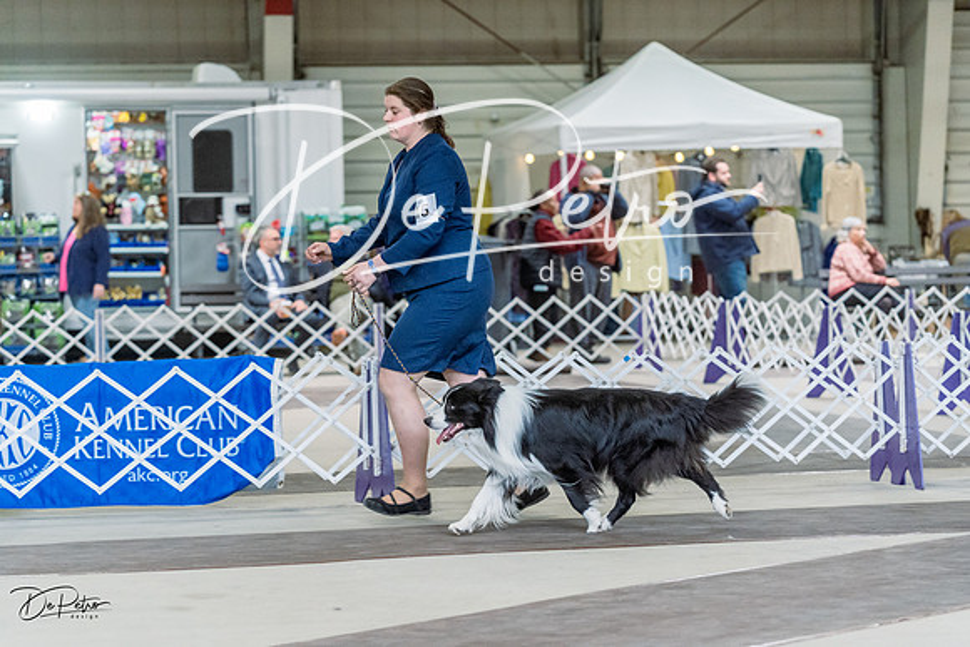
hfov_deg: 18.4
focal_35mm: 111
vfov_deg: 12.3
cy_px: 324
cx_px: 485
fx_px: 2991
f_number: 4
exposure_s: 1/400
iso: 6400
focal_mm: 111
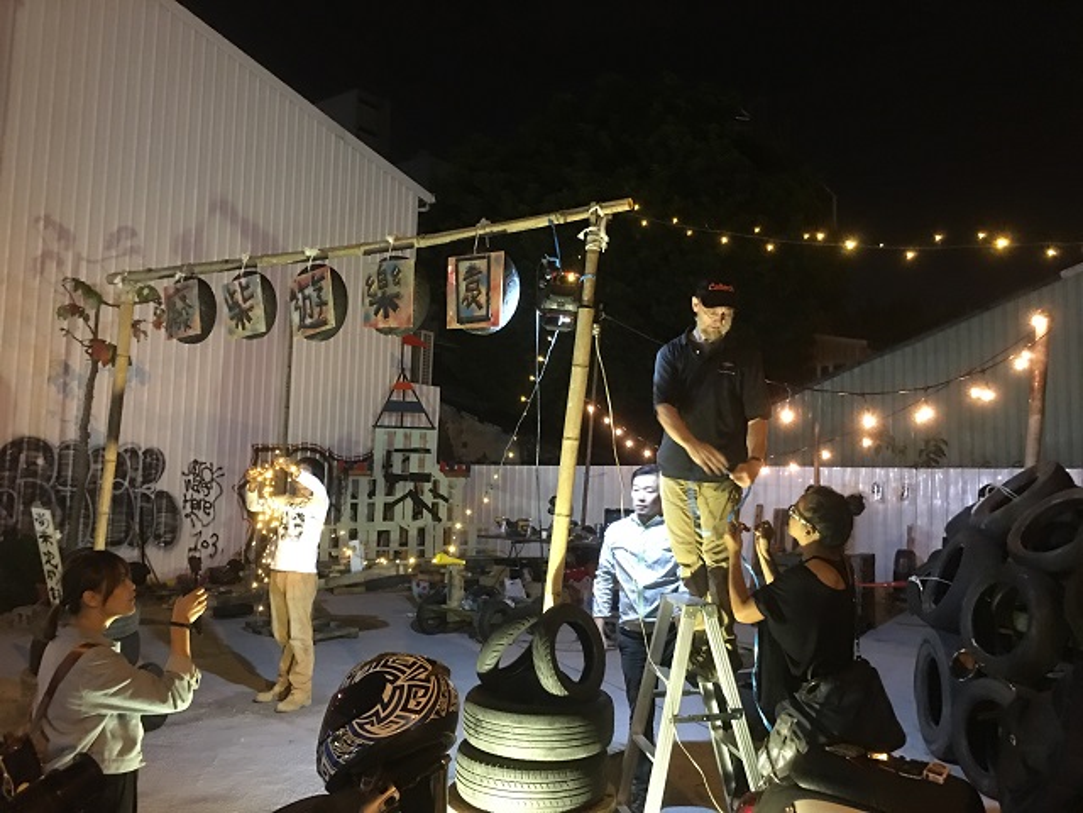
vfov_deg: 48.2
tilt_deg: +5.4
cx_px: 542
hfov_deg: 61.7
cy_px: 406
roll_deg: -2.8
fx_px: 907
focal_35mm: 29
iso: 80
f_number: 2.2
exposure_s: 1/4
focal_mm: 4.15
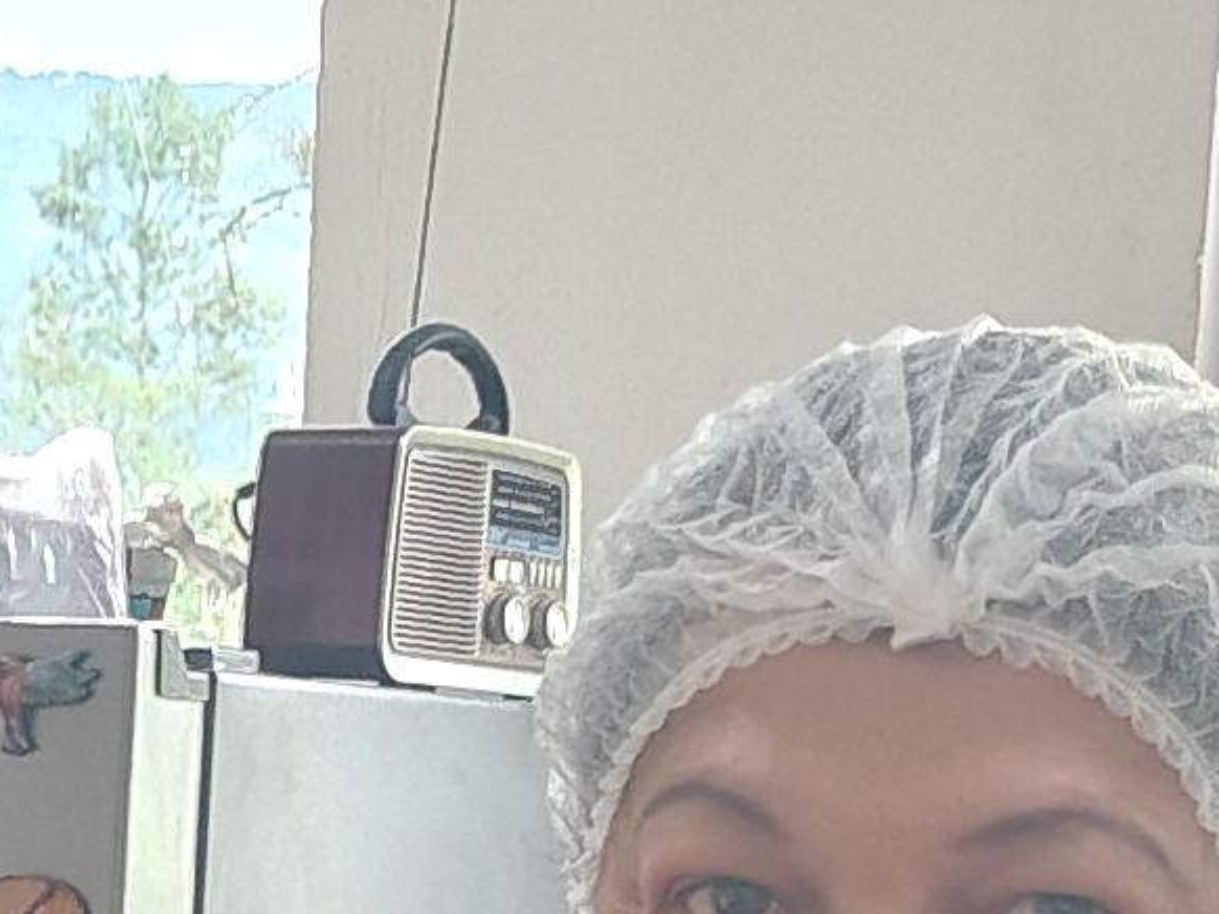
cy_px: 1637
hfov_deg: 11.5
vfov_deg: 8.4
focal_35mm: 169
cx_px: -247
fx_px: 5949
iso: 1099
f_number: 1.8
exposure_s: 1/120
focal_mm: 5.56
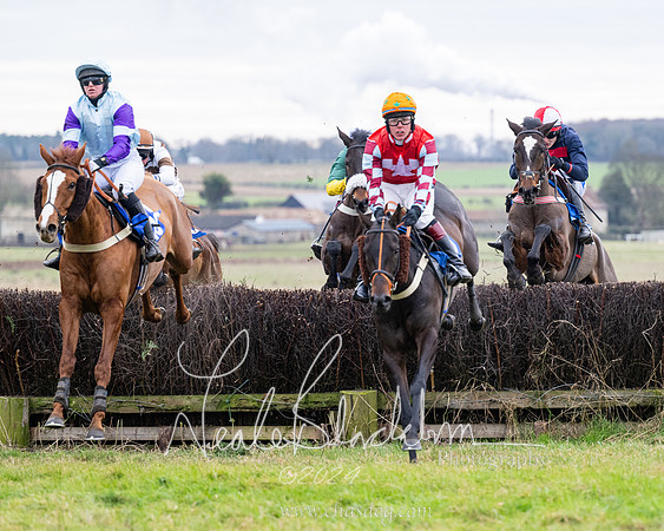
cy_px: 277
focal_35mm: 253
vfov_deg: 6.1
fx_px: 4978
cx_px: 427
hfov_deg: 7.6
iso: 1000
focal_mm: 185
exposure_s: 1/1000
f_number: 4
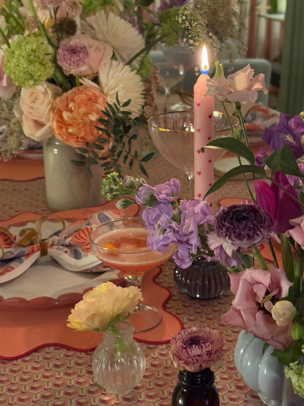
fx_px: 609
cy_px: 203
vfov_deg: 36.8
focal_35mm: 52
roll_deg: -0.5
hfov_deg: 28.0
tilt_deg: -20.9
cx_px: 152
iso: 400
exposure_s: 1/20
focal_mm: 5.96
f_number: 1.6
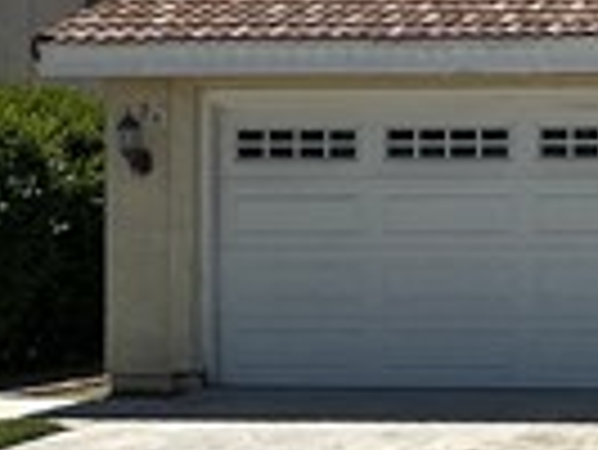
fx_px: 1867
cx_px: 886
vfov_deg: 13.7
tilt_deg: +1.3
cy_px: 230
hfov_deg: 16.6
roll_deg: +0.0
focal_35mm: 108
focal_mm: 2.22
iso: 50
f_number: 2.2
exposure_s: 1/3861
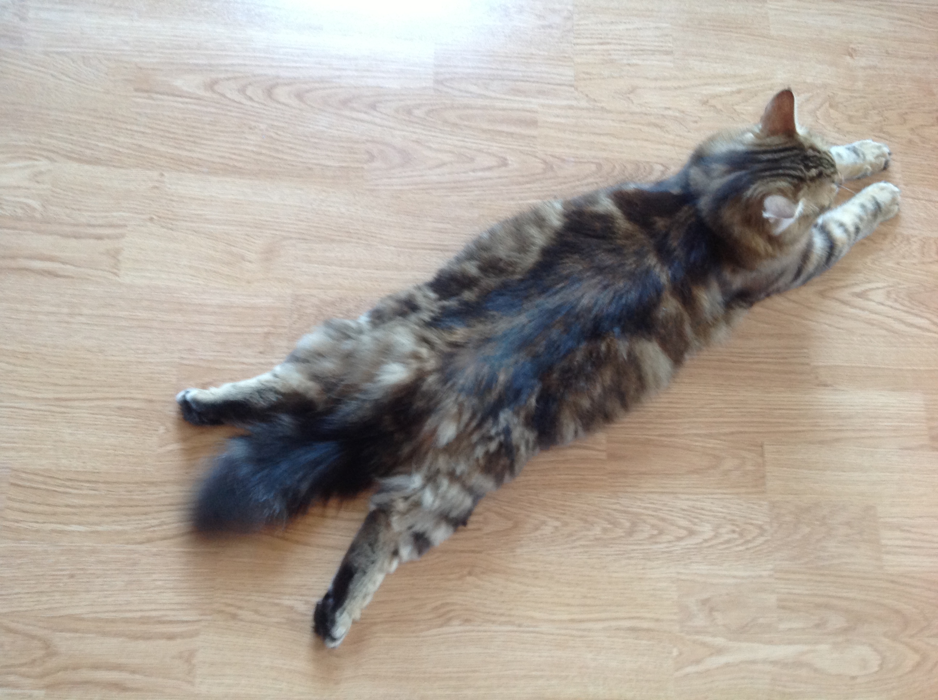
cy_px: 350
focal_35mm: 35
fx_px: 947
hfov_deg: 52.7
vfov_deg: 40.6
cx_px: 469
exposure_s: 1/15
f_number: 2.4
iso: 125
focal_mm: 4.28
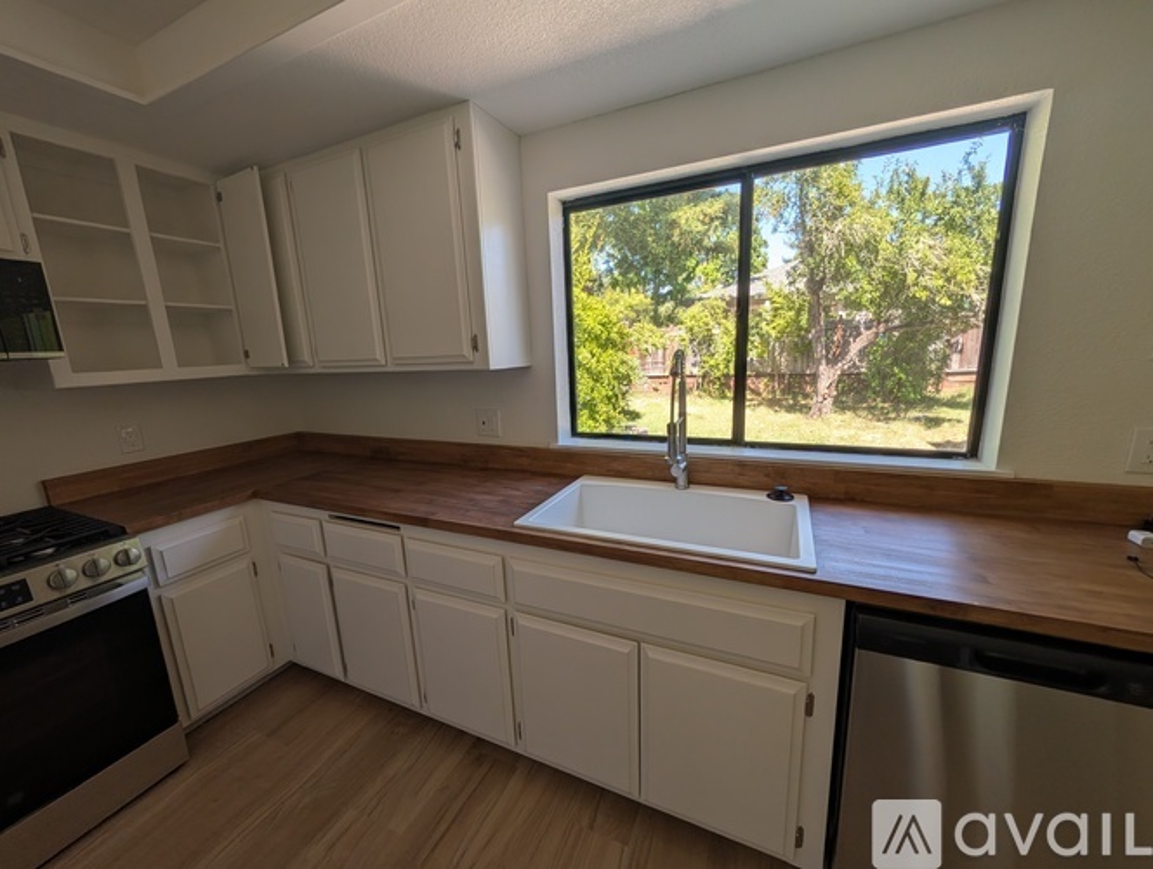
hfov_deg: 110.5
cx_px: 576
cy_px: 434
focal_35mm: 12
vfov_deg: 94.6
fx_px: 400
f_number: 1.7
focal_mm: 2.02
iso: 53
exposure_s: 1/484
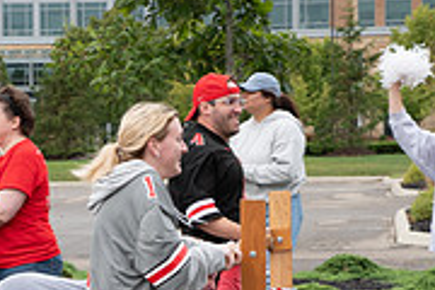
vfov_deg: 7.2
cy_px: 312
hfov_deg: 10.8
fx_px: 2284
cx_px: 34
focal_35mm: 189
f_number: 7.1
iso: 640
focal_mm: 55
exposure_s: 1/320
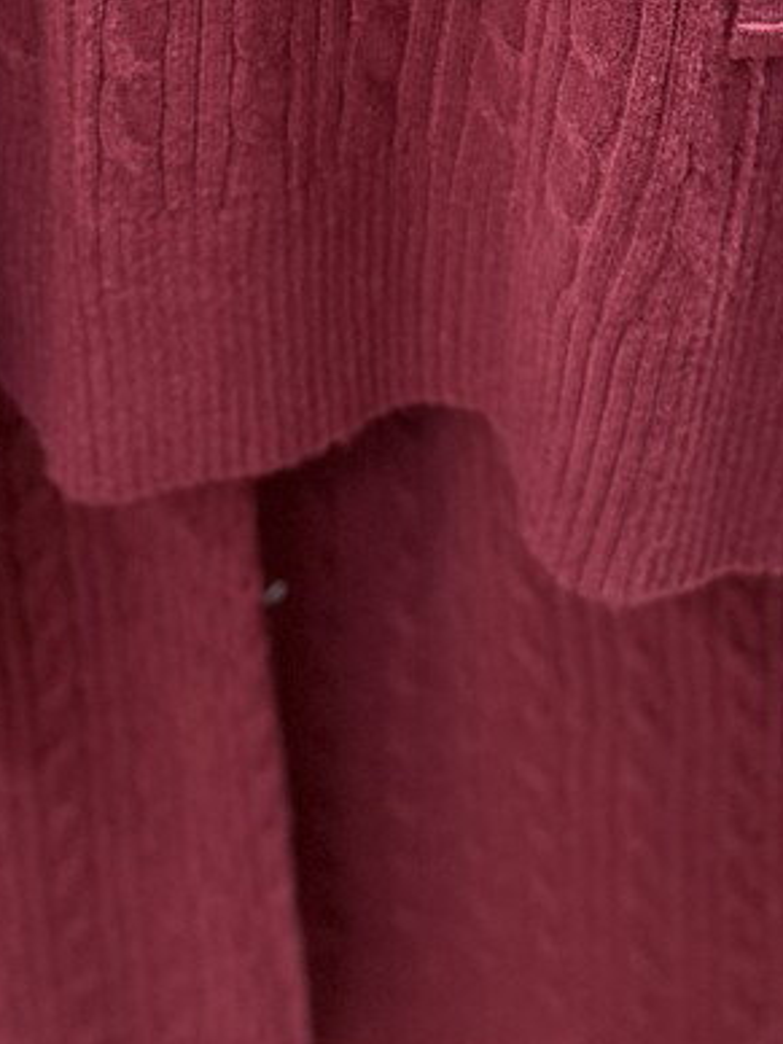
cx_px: 261
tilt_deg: -24.1
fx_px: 2986
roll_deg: +0.8
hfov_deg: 14.9
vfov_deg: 17.4
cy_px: -608
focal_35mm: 99
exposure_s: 1/77
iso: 200
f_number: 1.78
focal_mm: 6.76
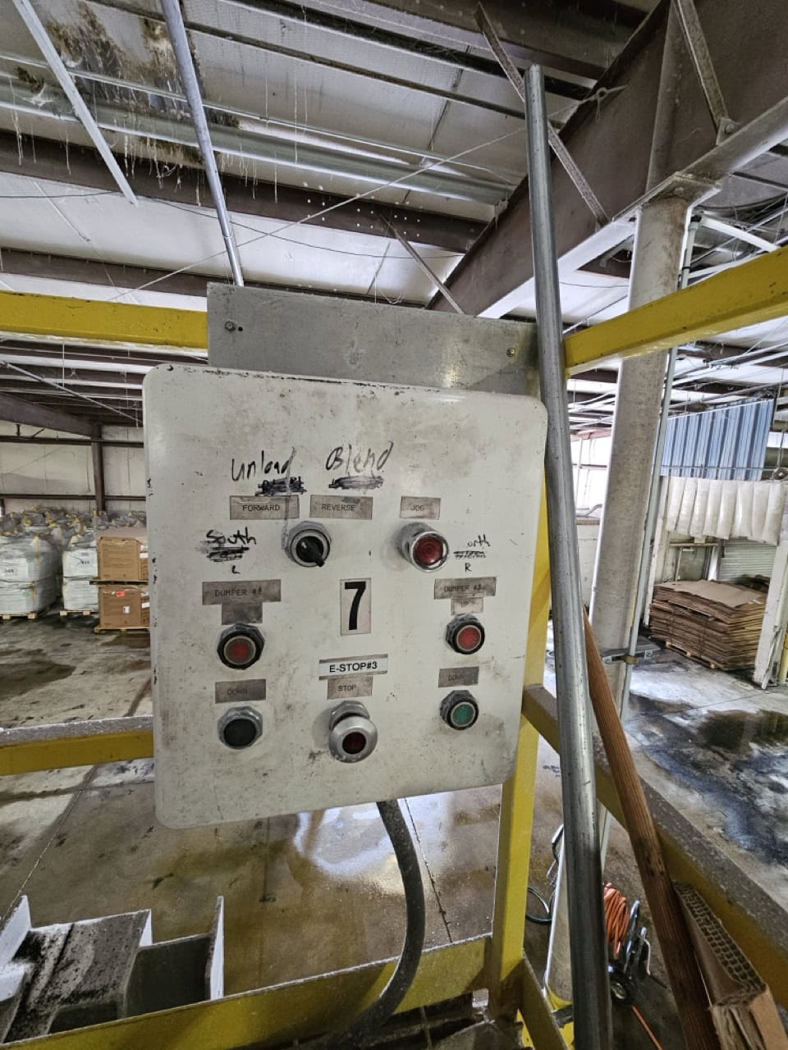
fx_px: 395
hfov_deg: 89.9
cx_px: 394
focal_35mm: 13
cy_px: 525
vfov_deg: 106.2
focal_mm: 2.2
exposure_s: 1/30
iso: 640
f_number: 2.2
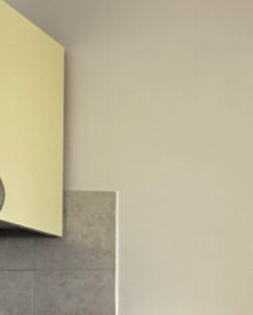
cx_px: 469
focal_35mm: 61
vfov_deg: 28.4
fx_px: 569
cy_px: 336
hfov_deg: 18.7
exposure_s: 1/103
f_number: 2.2
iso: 40
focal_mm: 2.22
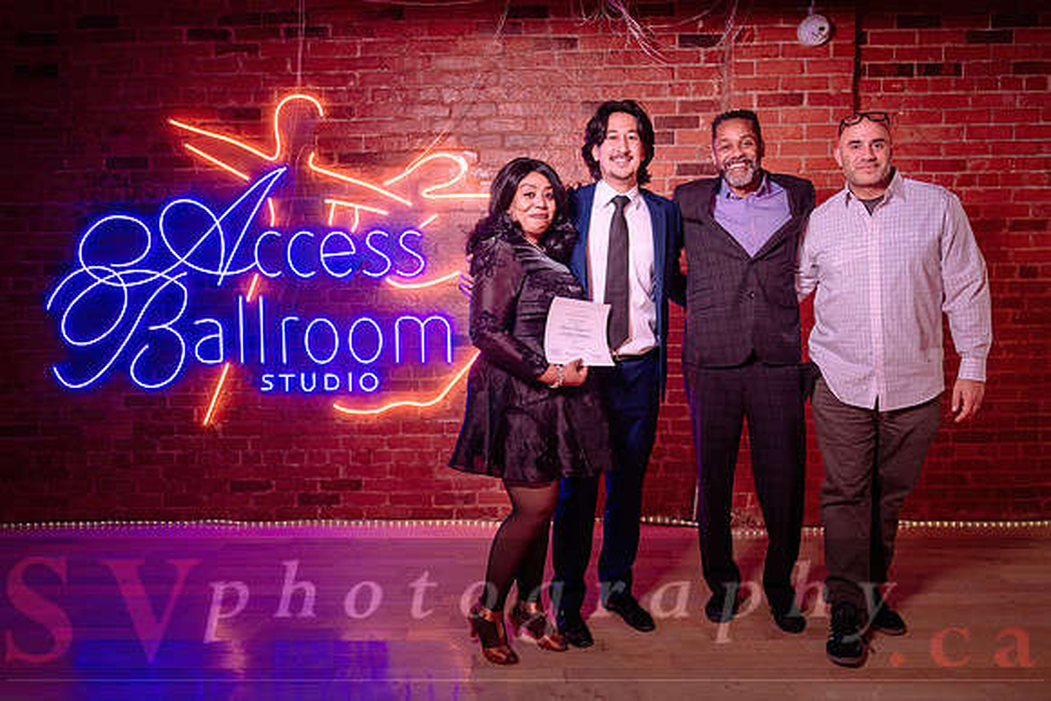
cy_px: 350
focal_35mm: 31
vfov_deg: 42.3
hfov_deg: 60.3
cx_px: 526
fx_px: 905
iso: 1000
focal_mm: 31
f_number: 3.5
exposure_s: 1/125
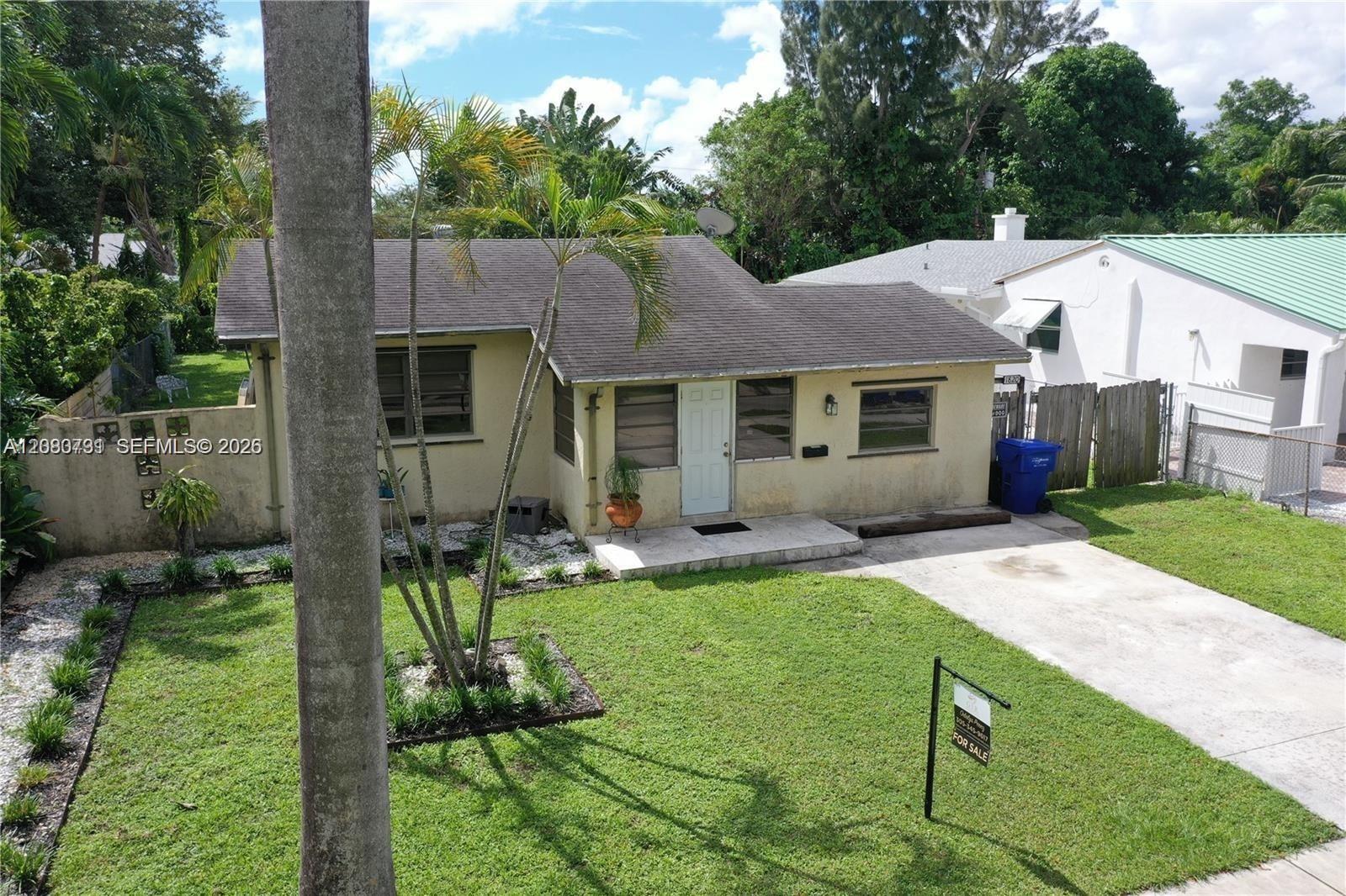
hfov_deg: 65.5
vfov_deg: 46.4
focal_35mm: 28
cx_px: 673
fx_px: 1047
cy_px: 448
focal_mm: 10.26
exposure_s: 1/400
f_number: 5.6
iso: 100
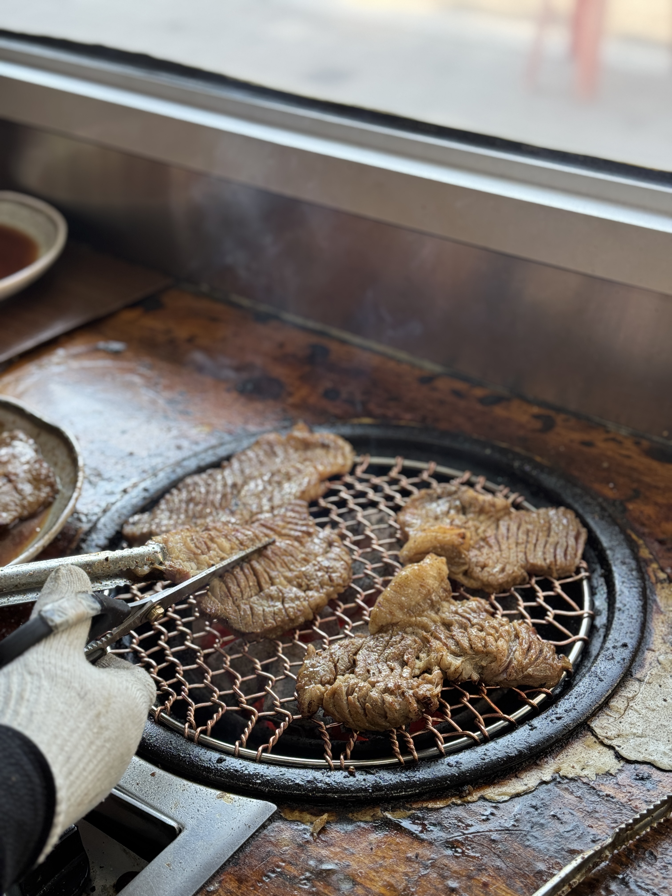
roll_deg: +2.4
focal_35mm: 48
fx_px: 1242
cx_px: 336
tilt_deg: -31.6
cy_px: 448
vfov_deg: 39.7
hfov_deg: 30.3
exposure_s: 1/170
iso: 80
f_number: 1.78
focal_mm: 6.76
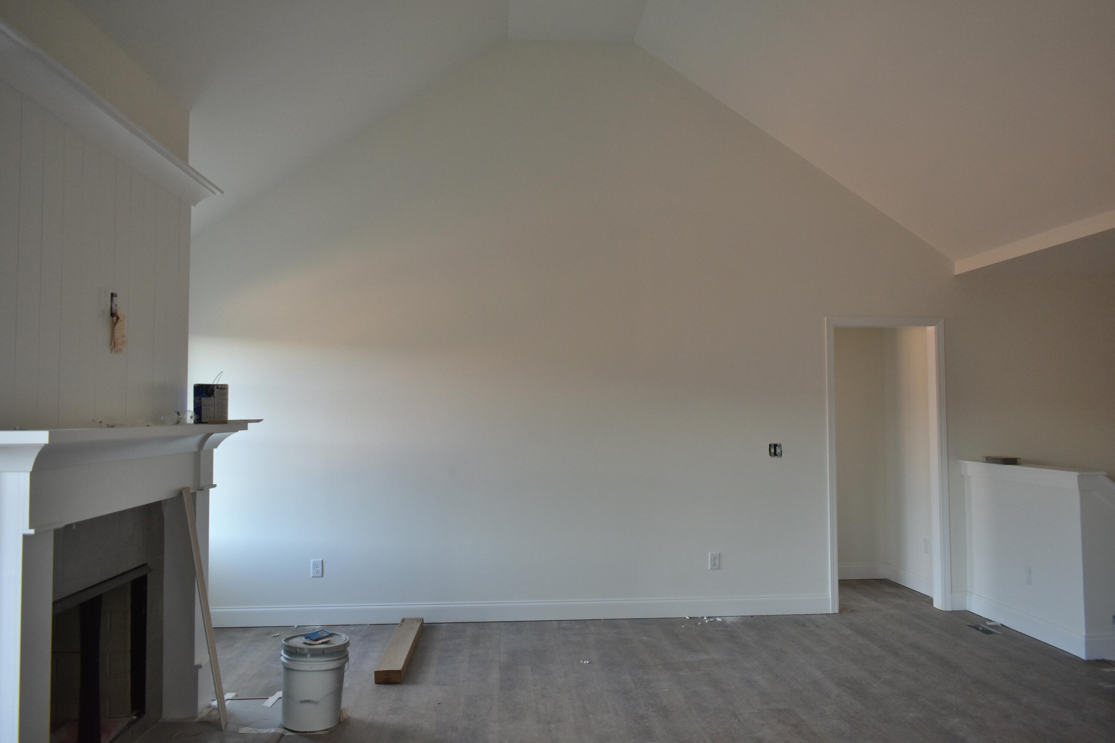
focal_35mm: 27
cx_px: 558
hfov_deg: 67.4
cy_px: 372
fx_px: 836
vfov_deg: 47.9
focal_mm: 18
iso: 400
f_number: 4
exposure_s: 1/60
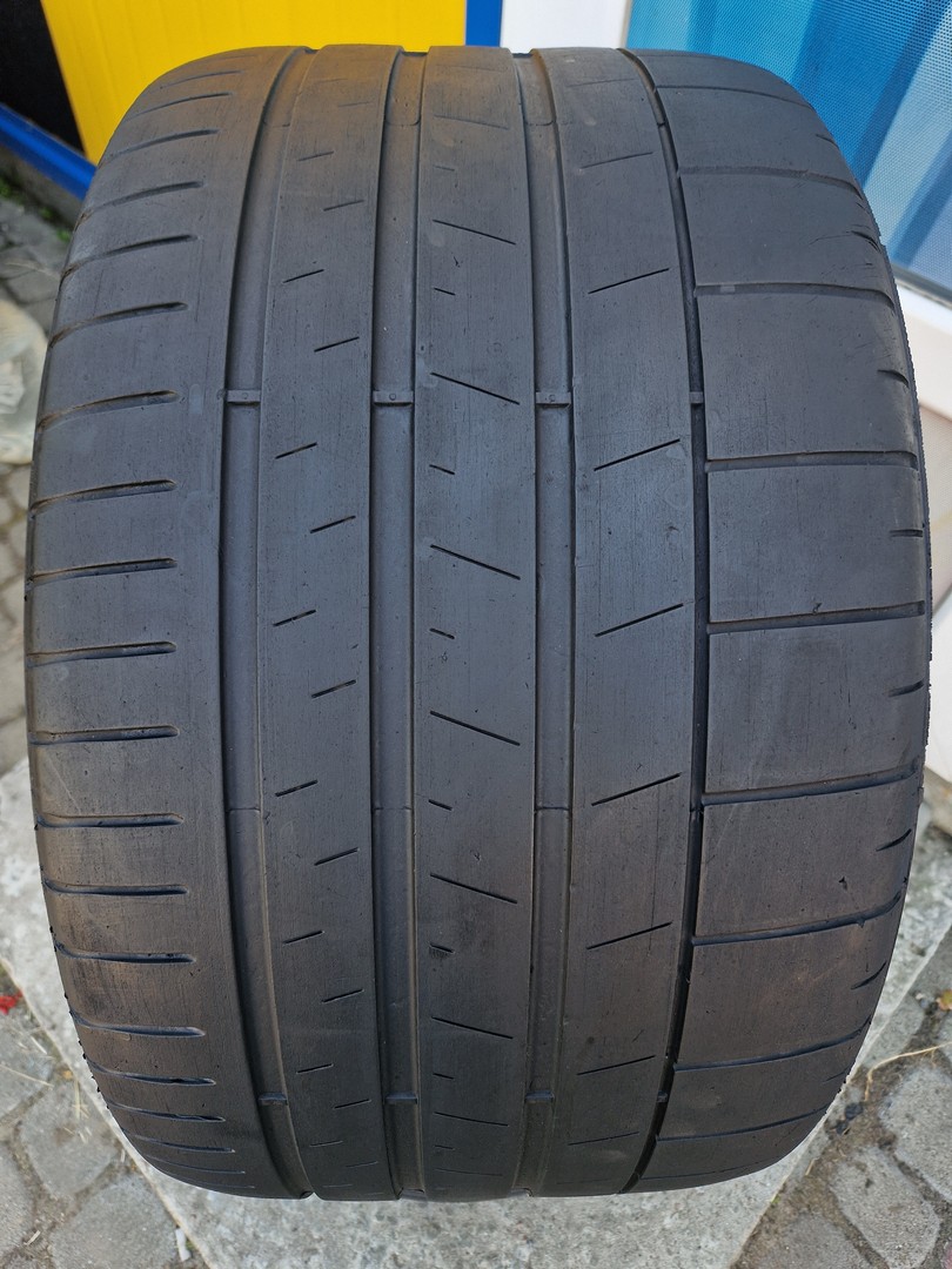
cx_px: 476
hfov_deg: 58.9
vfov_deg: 73.9
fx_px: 843
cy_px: 634
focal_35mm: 23
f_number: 1.8
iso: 50
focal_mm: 5.4
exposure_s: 1/180
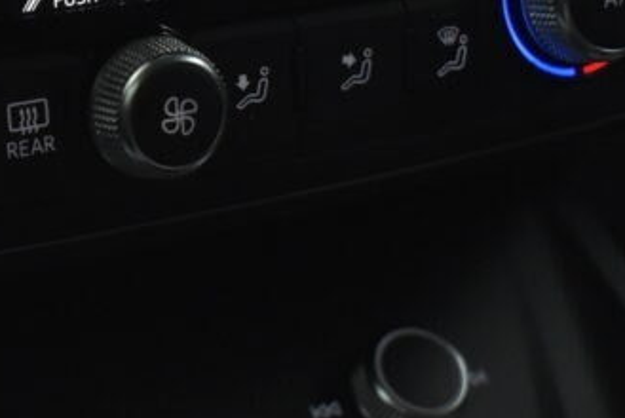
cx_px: 34
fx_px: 2433
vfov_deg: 9.8
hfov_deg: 14.5
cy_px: 101
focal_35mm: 140
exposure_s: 1/100
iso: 1600
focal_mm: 30
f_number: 4.2
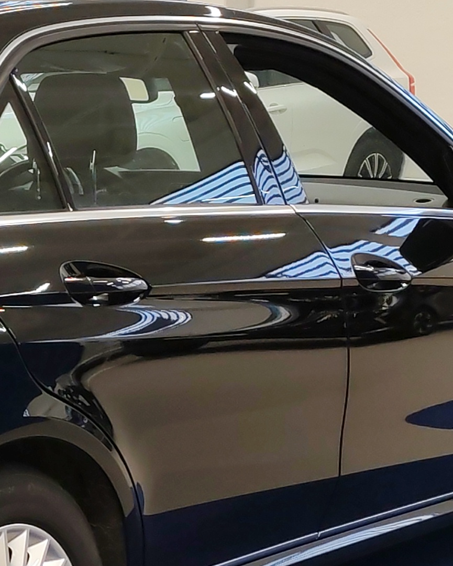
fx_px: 2044
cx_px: -159
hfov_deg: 12.2
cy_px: 493
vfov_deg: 15.6
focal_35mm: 122
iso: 250
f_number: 1.9
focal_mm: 6.12
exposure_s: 1/100
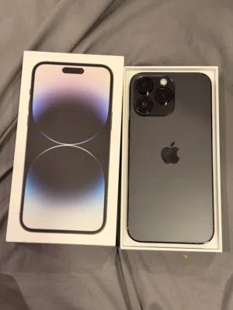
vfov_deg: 39.7
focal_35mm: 48
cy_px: 155
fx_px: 431
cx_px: 116
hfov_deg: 30.3
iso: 160
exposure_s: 1/50
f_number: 1.78
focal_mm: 6.76
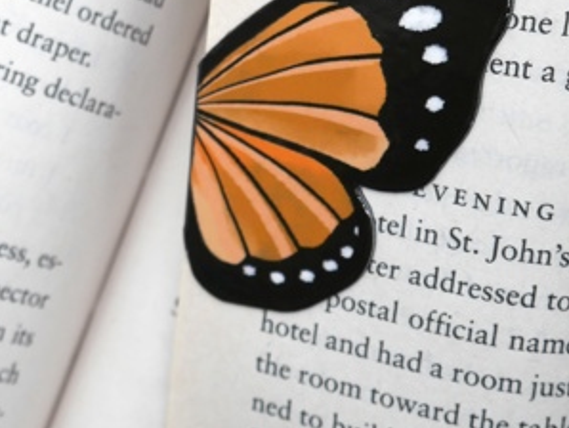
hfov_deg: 24.4
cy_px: 78
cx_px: 248
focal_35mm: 80
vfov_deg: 18.3
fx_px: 1316
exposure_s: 1/160
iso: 200
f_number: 4.5
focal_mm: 17
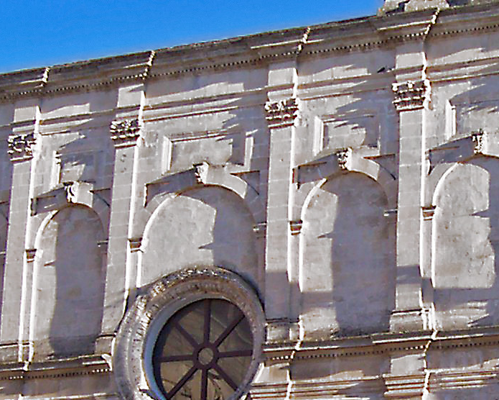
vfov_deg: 13.9
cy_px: 334
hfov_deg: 17.1
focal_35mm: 110
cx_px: 503
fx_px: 1625
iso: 80
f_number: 2.7
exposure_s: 1/673
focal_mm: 5.6
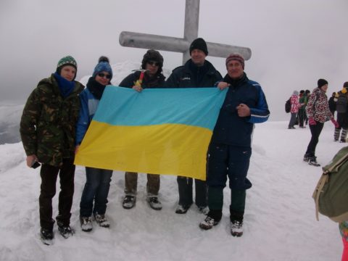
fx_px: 322
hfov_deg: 56.8
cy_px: 130
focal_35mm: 32
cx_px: 174
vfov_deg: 44.2
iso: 80
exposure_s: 1/638
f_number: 5.5
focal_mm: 5.7
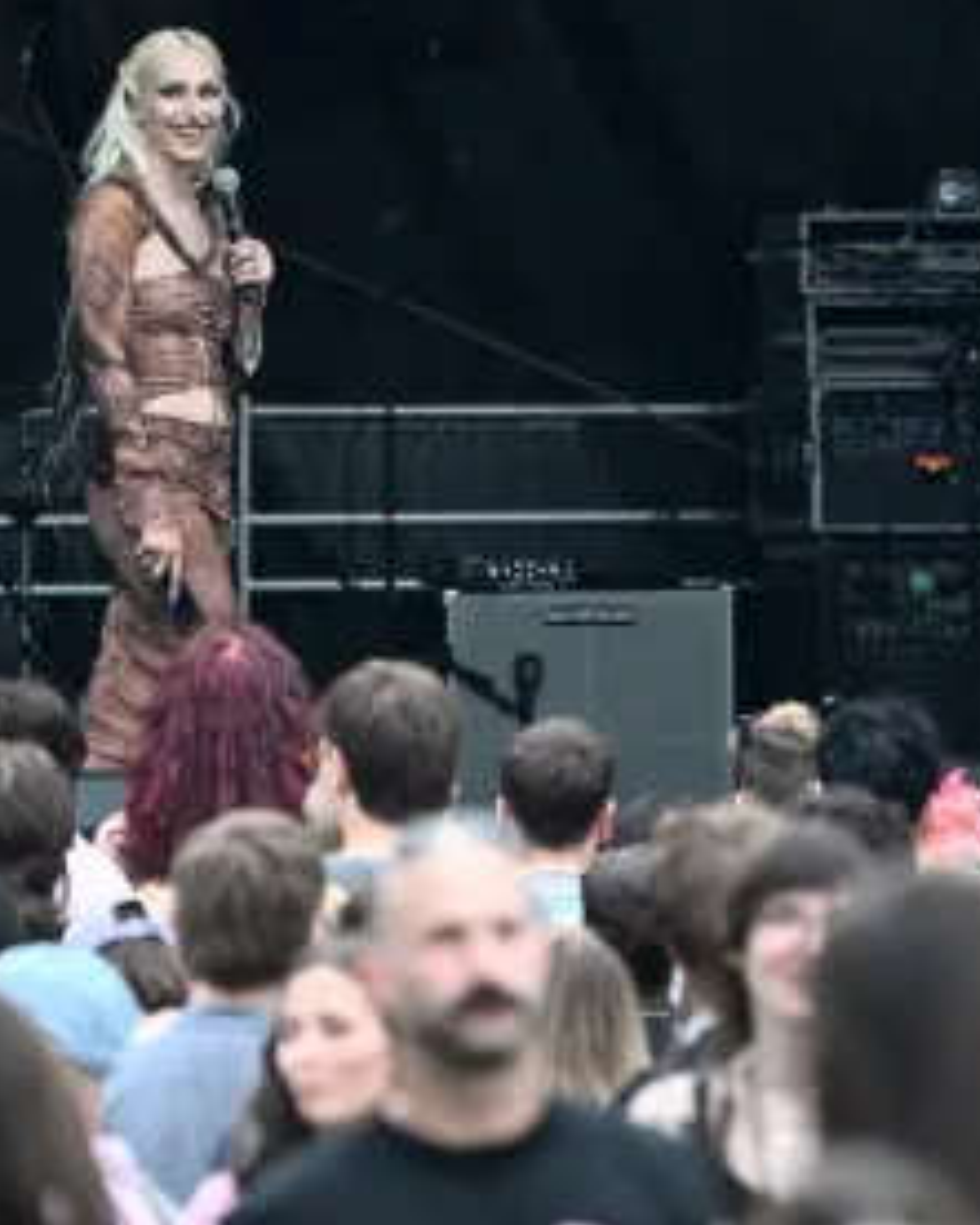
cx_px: 1029
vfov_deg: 3.7
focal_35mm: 517
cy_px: 828
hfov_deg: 3.0
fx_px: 18734
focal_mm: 200
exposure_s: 1/1250
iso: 1000
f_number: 2.8
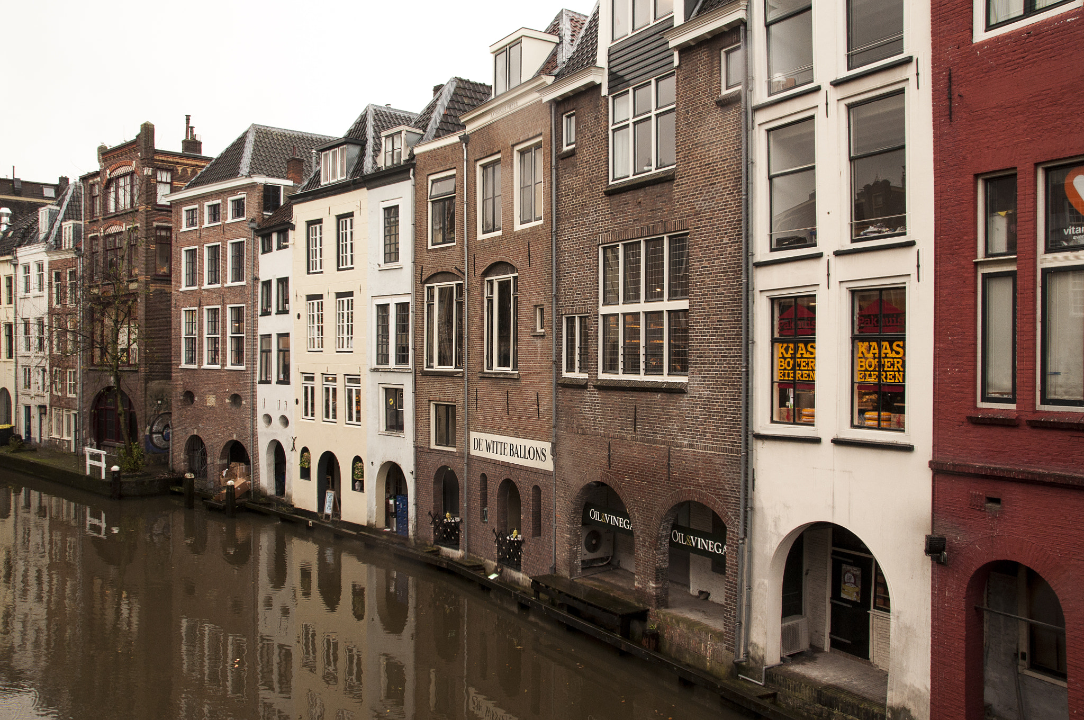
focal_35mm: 33
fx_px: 992
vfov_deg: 39.9
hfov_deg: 57.3
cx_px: 542
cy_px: 360
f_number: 11
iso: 800
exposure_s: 1/80
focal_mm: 22
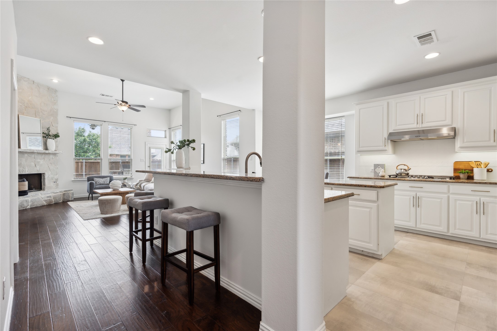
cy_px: 166
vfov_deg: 73.7
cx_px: 248
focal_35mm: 16
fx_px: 221
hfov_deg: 96.7
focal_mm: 16
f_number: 6.3
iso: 200
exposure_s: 1/20
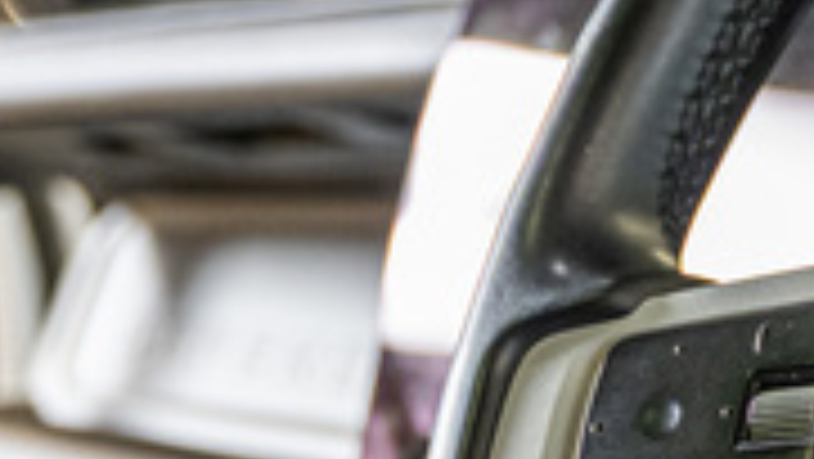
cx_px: 942
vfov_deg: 7.2
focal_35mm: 166
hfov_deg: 12.7
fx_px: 3585
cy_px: 734
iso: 800
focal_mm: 28
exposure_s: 1/125
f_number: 2.8
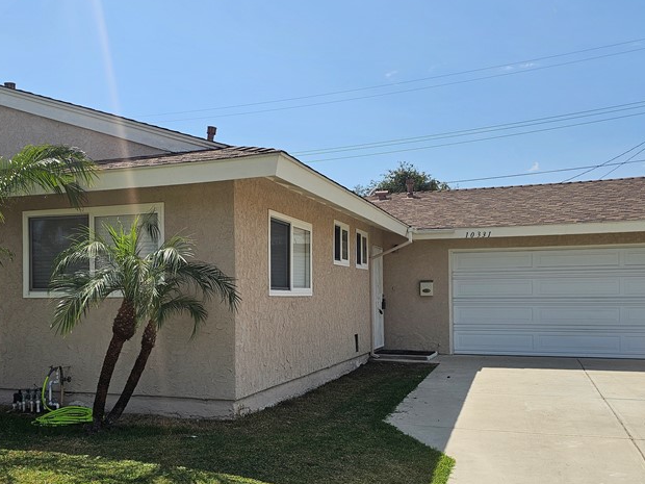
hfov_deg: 48.3
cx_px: 225
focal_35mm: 38
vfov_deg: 37.6
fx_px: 708
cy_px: 285
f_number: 1.7
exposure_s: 1/1354
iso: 10
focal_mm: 6.3
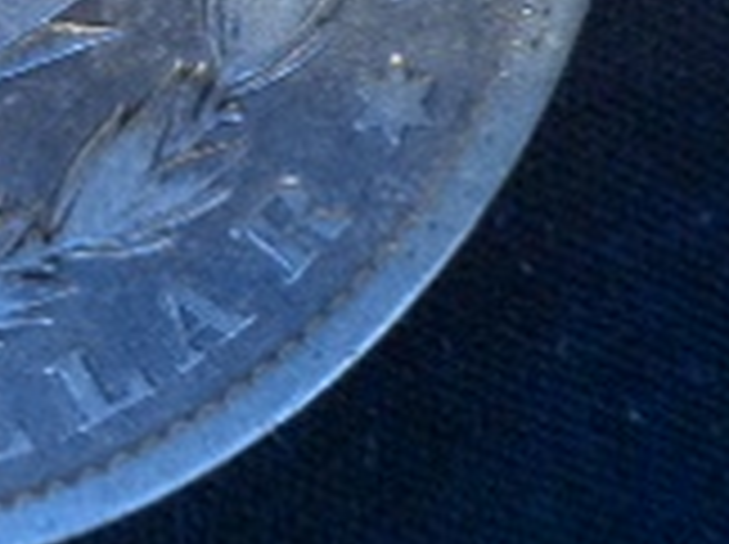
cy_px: -351
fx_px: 2902
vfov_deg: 10.3
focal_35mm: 138
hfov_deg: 14.0
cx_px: -112
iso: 320
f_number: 2.8
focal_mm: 3.85
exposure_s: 1/15
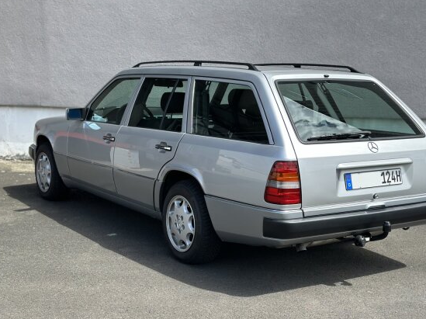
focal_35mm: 56
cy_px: 176
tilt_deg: -7.6
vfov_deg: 26.1
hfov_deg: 34.3
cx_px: 240
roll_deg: -1.8
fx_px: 689
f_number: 1.78
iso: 100
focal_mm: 6.86
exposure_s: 1/2732
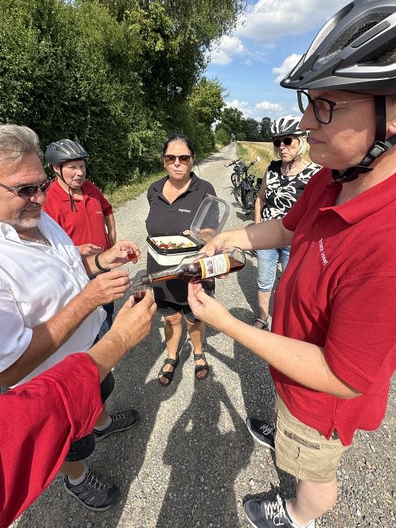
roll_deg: -2.2
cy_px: 234
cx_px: 192
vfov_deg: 90.7
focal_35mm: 17
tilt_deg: -20.4
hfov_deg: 74.7
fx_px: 259
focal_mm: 2.22
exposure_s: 1/1531
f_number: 2.2
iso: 50
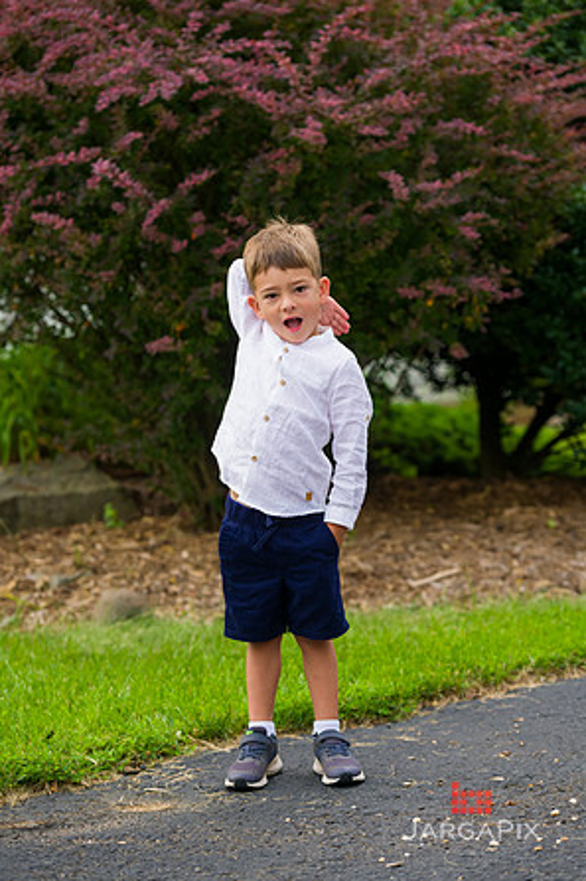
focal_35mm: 117
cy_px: 439
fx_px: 2859
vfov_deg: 17.5
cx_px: 294
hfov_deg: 11.7
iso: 200
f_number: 4
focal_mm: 116
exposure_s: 1/640
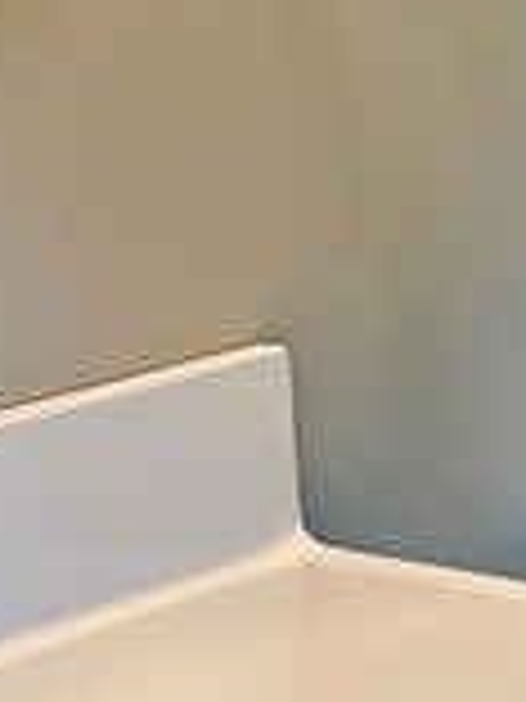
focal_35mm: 158
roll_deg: -0.6
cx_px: 1119
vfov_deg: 12.3
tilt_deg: -6.4
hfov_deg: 8.8
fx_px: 3201
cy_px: -45
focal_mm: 6.86
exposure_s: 1/60
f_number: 1.78
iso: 160
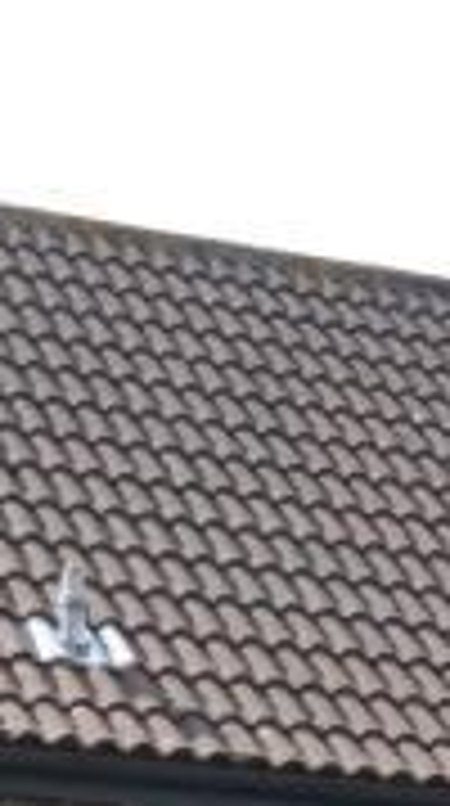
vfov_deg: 11.5
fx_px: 3838
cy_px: 1211
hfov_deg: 6.7
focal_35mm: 180
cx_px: 324
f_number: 7.1
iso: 200
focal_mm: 20
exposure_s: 1/200
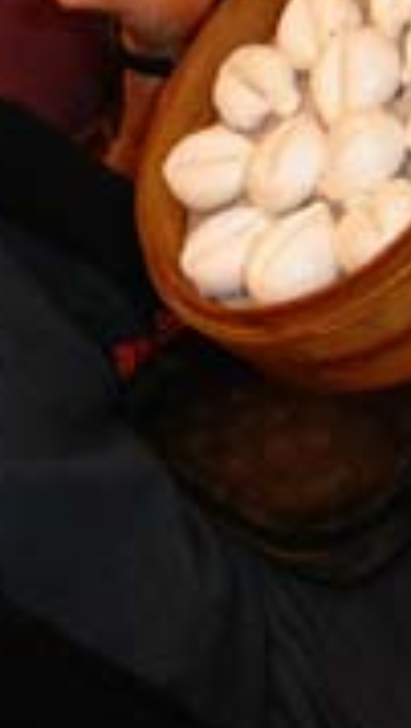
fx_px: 1566
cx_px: 0
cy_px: 214
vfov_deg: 26.0
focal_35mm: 81
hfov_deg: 14.7
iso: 100
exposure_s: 1/30
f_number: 2.8
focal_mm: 7.8
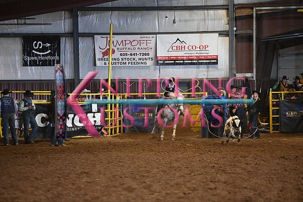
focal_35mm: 200
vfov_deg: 6.9
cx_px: 152
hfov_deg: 10.3
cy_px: 101
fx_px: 1684
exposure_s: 1/250
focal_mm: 200
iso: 3200
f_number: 2.8
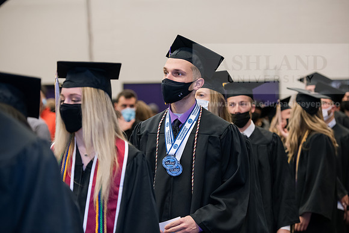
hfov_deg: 18.3
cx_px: 174
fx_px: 1086
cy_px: 116
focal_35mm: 112
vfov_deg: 12.2
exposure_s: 1/200
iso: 1600
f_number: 3.5
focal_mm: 112
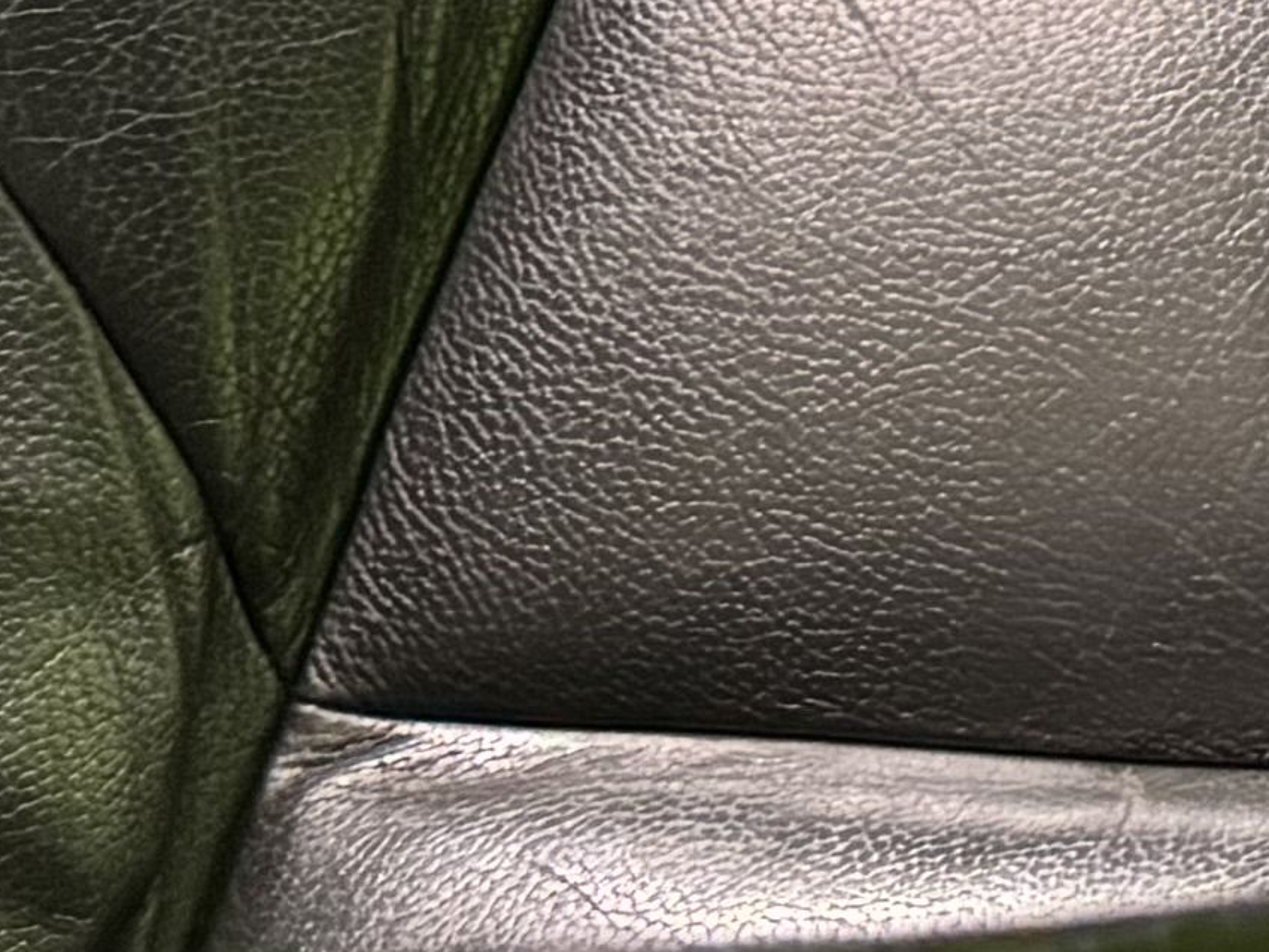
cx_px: 3640
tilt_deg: -36.5
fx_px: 5905
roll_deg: +0.1
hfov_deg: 9.8
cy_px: -1204
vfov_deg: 8.5
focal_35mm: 161
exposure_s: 1/33
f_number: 1.78
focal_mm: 6.76
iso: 640
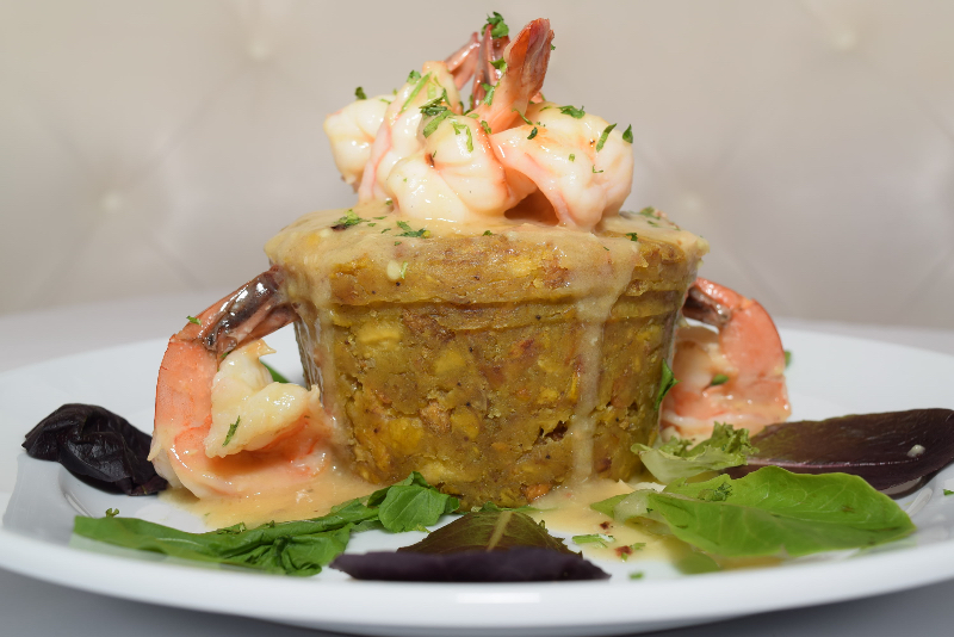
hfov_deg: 43.6
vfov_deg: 29.9
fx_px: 1193
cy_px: 318
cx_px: 477
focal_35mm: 45
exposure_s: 1/60
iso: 100
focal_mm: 30
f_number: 8
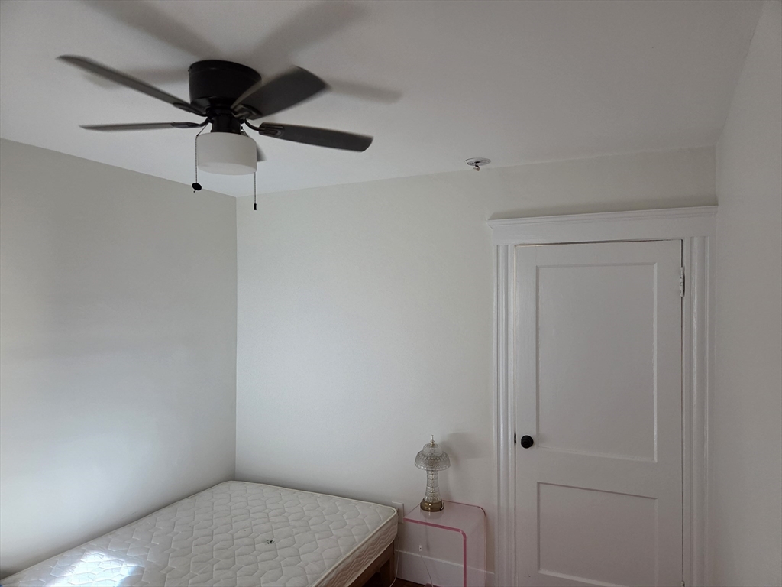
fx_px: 520
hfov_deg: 73.9
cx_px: 391
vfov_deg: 58.9
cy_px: 294
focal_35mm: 23
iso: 400
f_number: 1.8
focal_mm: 5.4
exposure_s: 1/120
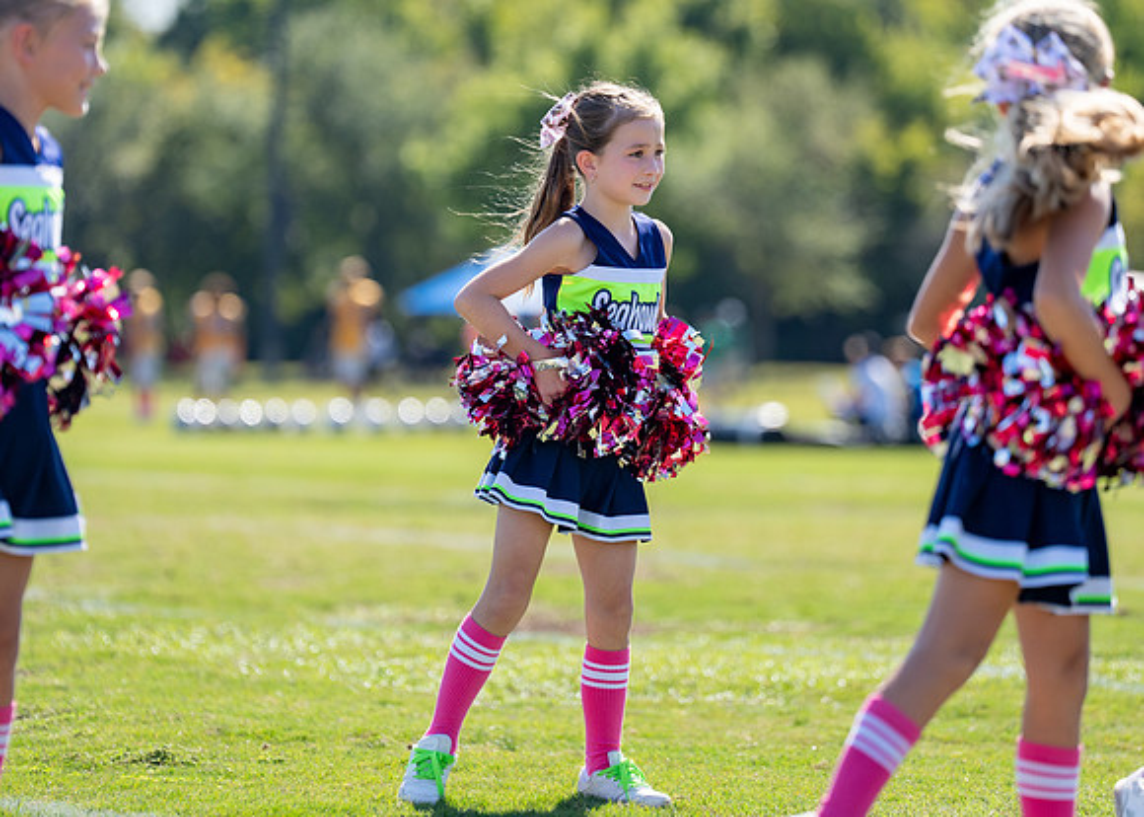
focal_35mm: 221
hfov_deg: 9.1
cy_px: 323
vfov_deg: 6.5
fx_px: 7165
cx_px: 565
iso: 200
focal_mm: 168
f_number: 2.8
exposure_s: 1/2000
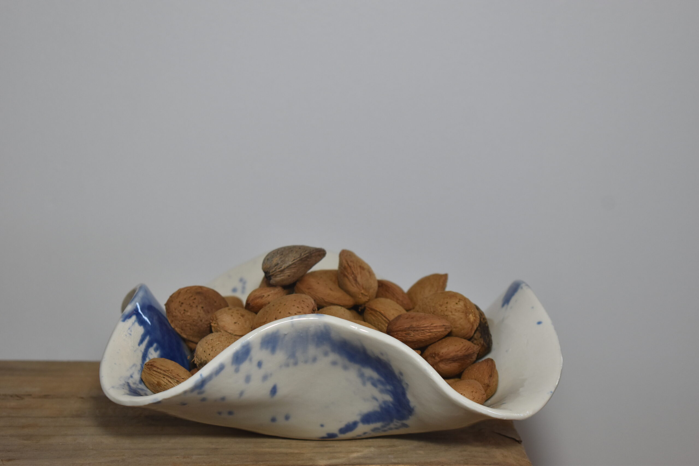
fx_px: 1602
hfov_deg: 24.6
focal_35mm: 82
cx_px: 350
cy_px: 233
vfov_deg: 16.6
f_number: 5.6
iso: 400
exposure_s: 1/80
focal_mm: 55
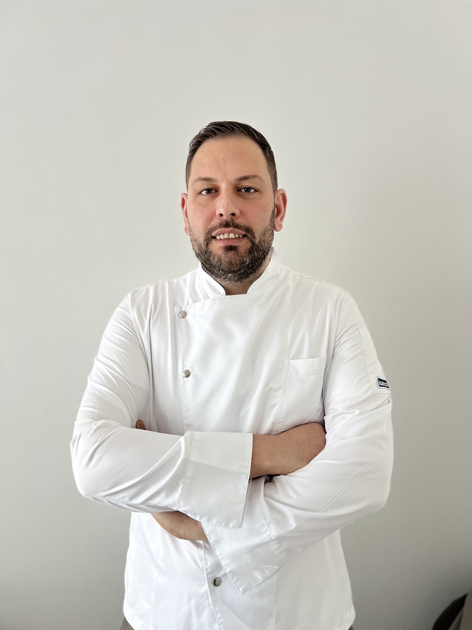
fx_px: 473
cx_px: 236
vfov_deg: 67.3
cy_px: 315
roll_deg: +0.6
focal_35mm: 26
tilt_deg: -1.0
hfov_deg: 53.1
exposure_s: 1/68
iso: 125
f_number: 1.5
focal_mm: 5.7
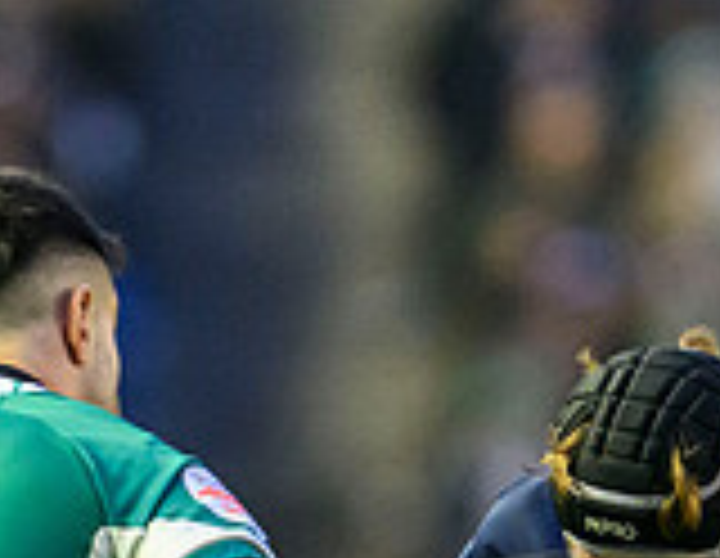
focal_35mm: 2467
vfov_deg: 0.6
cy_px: 1309
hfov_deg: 0.8
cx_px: 834
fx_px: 51935
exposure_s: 1/1250
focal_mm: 400
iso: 6400
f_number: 2.8
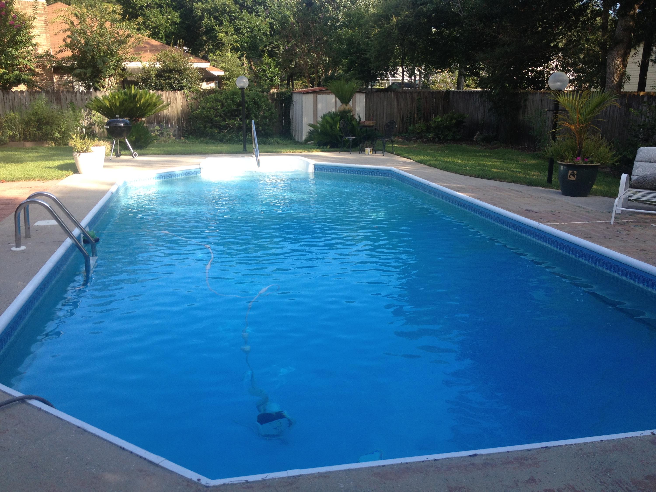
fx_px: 663
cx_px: 328
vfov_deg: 40.7
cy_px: 246
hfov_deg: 52.6
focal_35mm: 35
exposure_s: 1/435
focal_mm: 4.28
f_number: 2.4
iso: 50
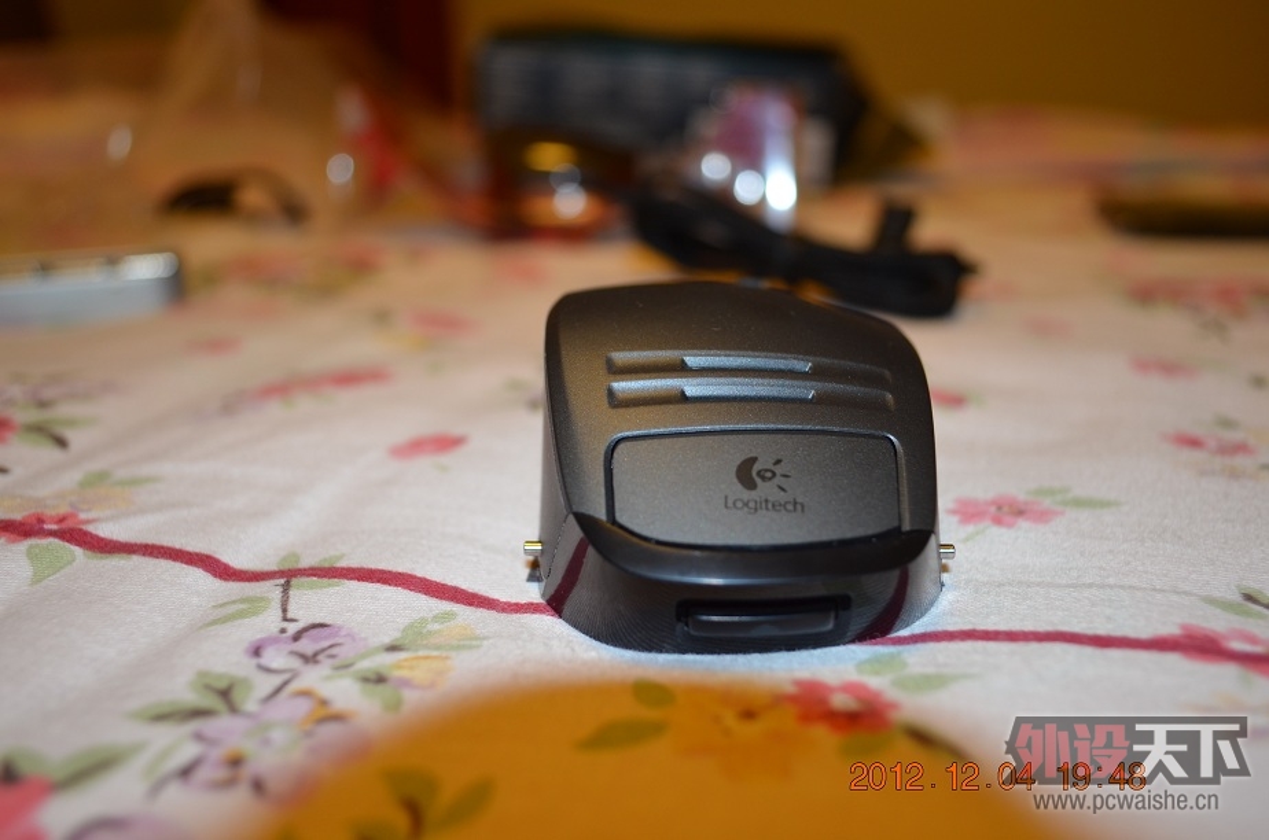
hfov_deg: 53.2
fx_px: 1266
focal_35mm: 36
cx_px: 634
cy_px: 420
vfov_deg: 36.7
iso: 360
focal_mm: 24
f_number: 4
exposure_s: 1/60
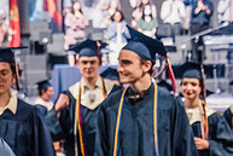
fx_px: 997
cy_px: 140
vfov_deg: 8.9
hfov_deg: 13.1
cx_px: -17
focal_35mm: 154
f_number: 4.5
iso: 800
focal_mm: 38
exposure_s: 1/100
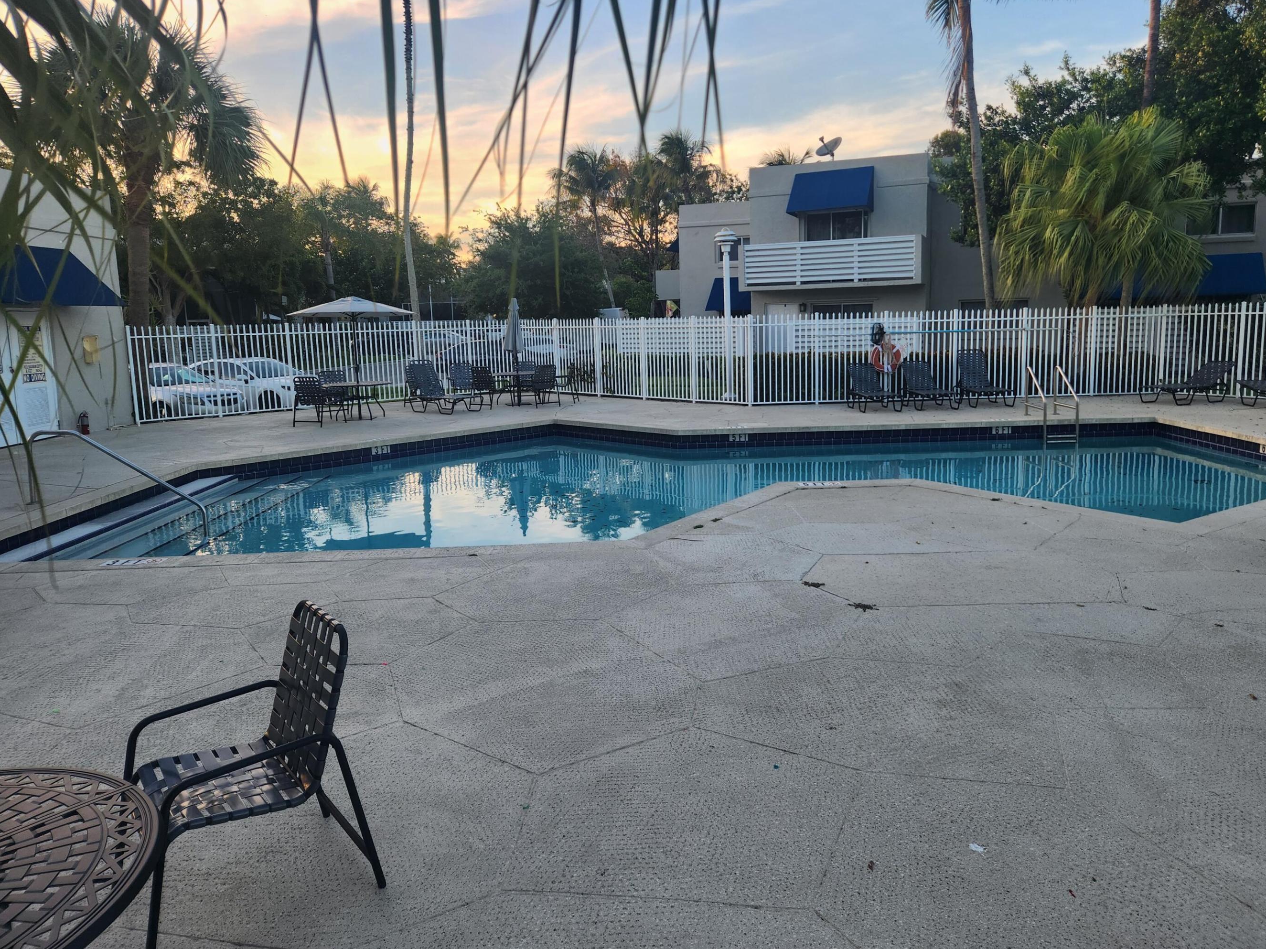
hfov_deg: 69.3
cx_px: 672
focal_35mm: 25
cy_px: 438
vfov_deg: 54.8
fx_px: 914
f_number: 1.8
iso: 25
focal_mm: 5.4
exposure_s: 1/180
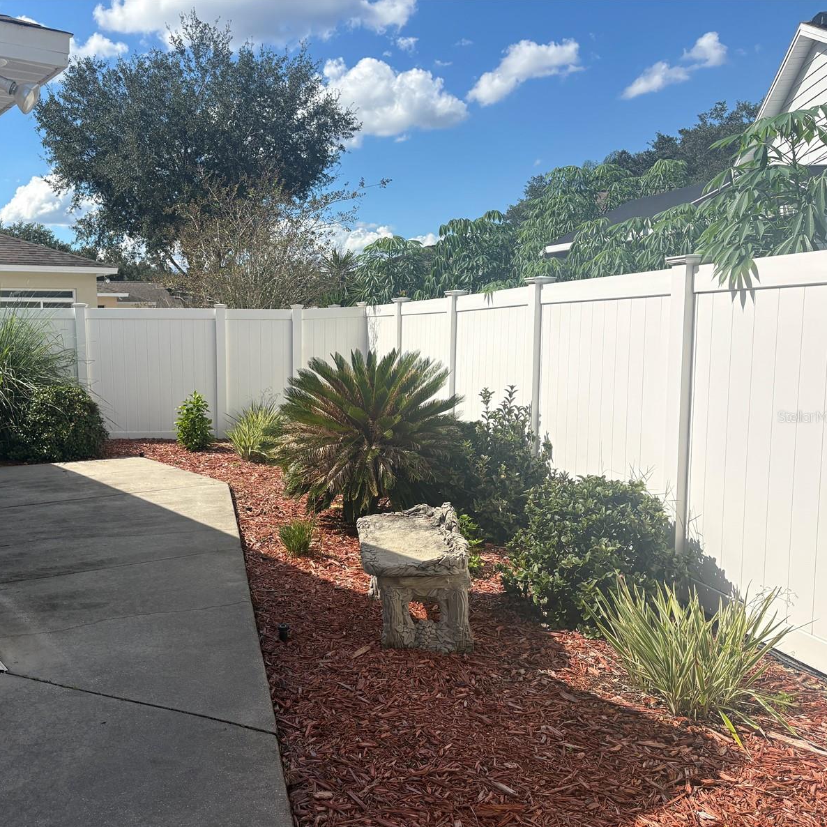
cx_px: 286
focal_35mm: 31
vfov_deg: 52.5
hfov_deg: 51.7
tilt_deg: -5.1
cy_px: 416
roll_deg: +1.4
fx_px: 838
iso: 50
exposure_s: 1/4950
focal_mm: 5.96
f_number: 1.6
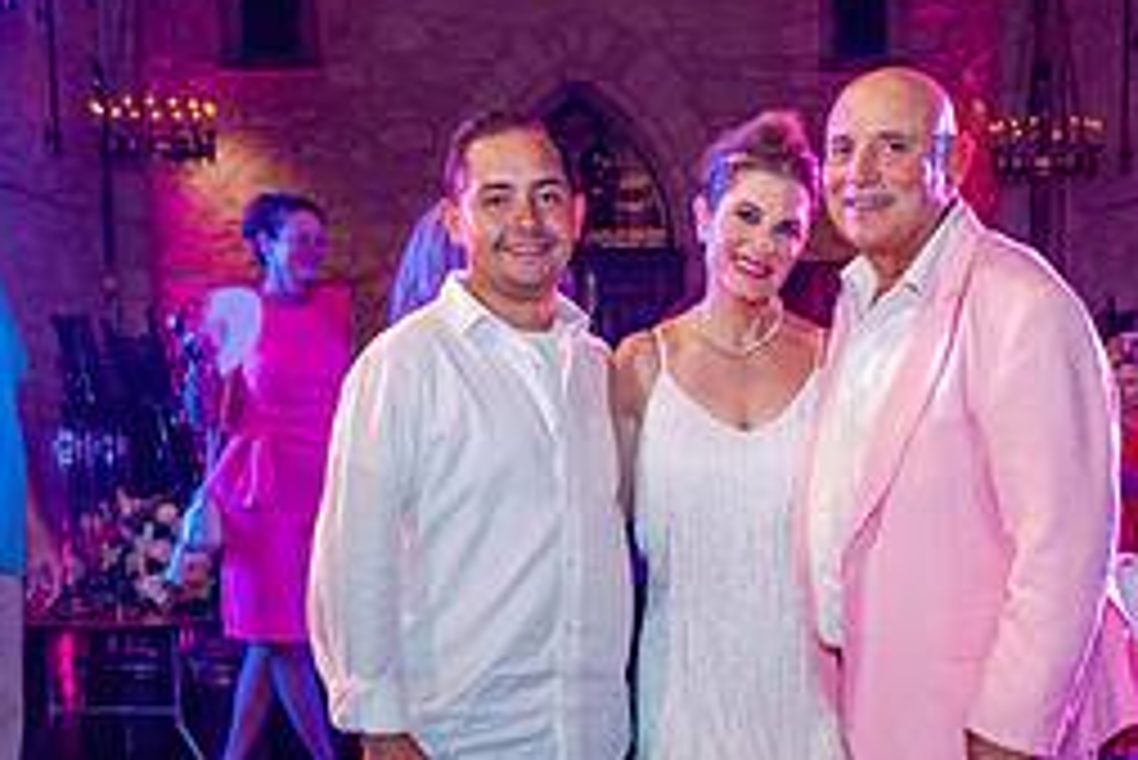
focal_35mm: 55
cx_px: 756
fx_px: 1740
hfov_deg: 35.9
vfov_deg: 24.3
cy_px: 591
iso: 1600
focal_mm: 24
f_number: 3.5
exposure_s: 1/80
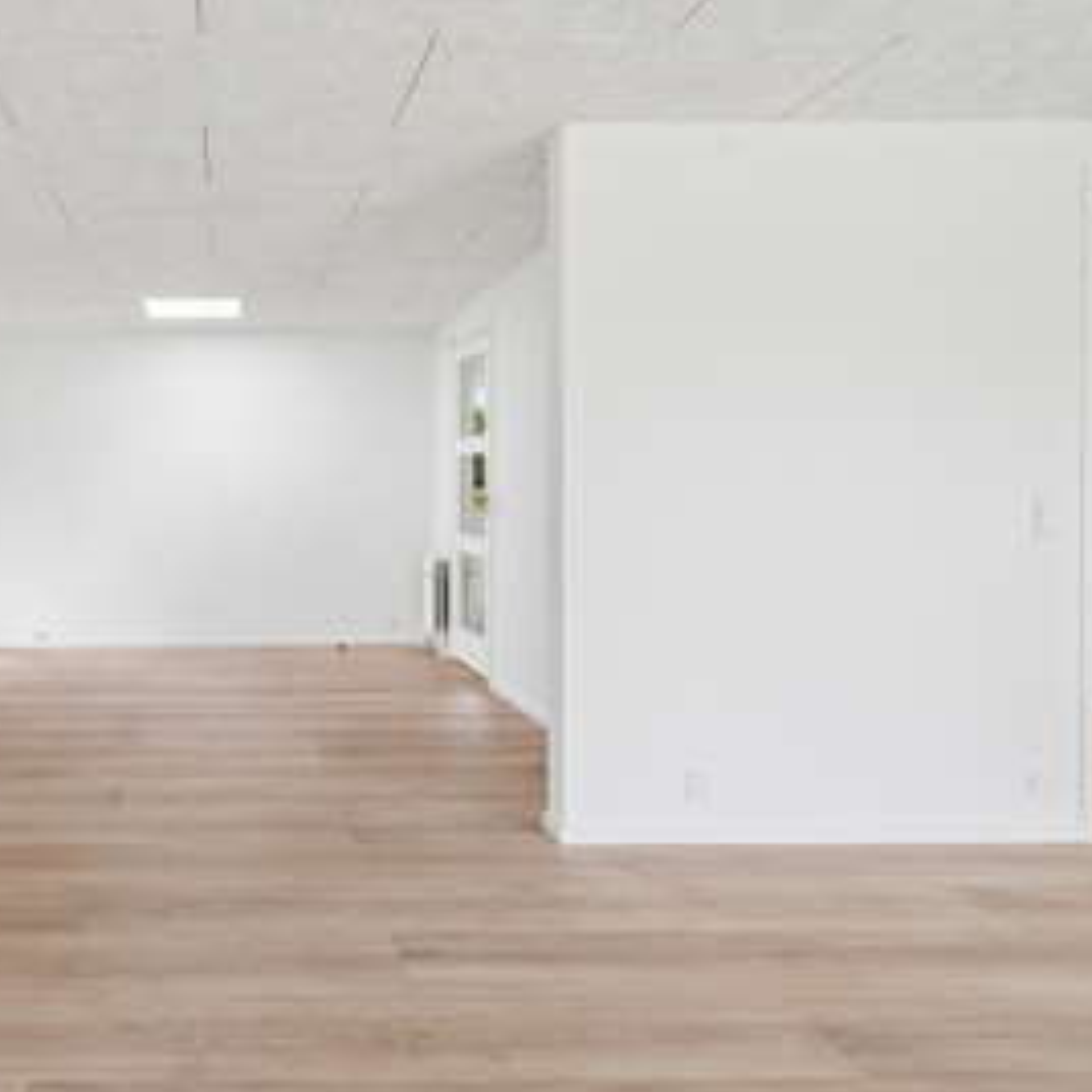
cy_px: 534
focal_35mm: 25
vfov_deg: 63.6
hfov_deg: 61.5
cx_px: 334
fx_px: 880
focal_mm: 18.5
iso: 640
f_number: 9
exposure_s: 1/100
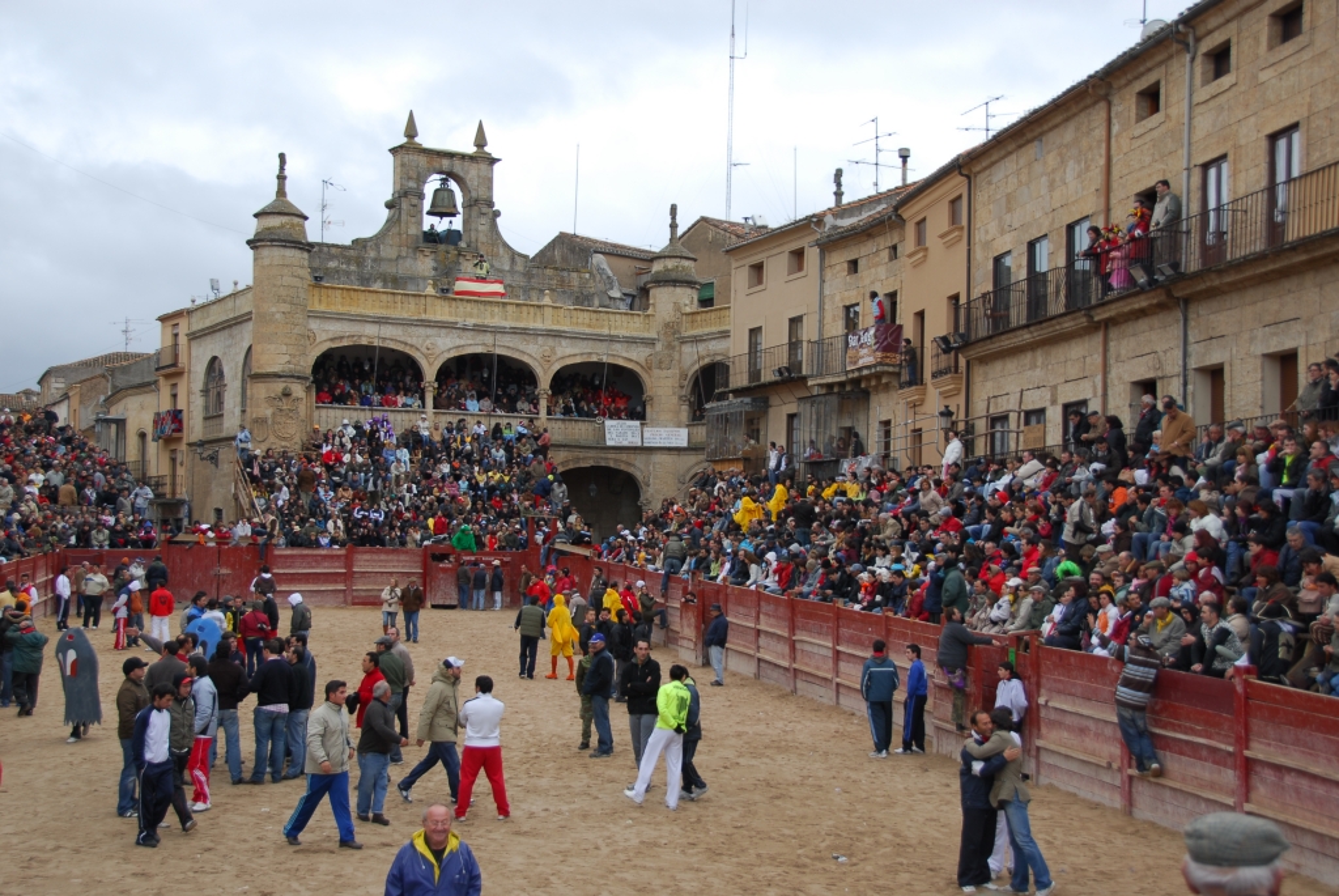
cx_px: 670
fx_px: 1787
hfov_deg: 41.1
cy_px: 448
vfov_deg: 28.1
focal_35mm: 48
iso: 100
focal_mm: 32
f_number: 4.2
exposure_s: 1/180
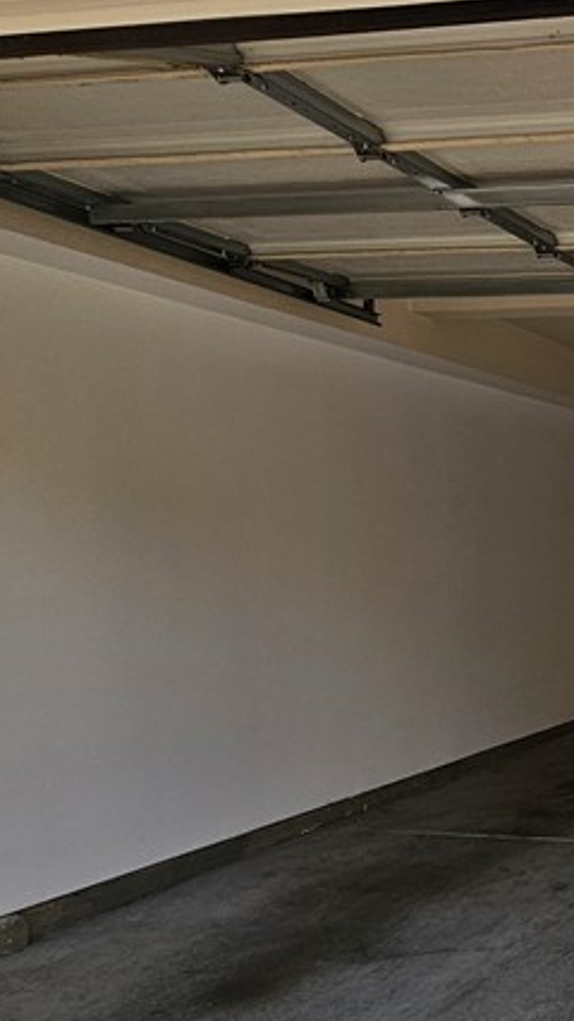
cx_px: 904
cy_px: 617
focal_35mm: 34
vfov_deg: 57.5
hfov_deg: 24.8
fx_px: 921
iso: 50
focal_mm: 2.2
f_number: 2.2
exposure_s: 1/407
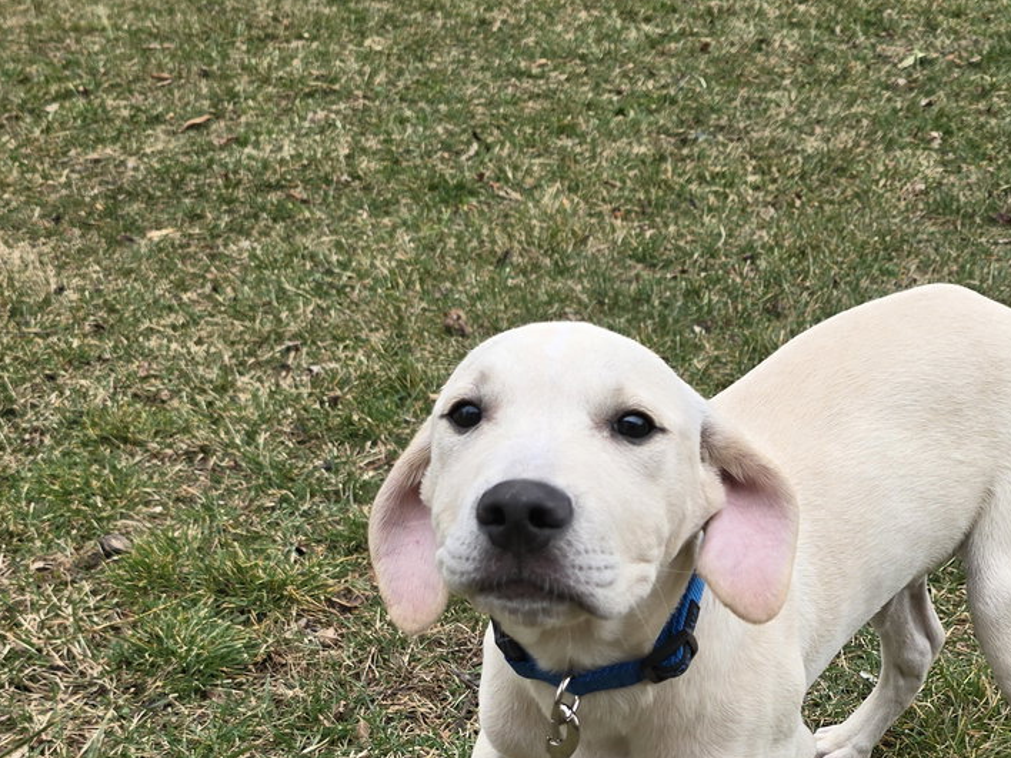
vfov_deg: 26.7
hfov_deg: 36.4
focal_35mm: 52
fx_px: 1519
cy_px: 738
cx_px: 677
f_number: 1.7
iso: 12
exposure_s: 1/324
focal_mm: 6.3
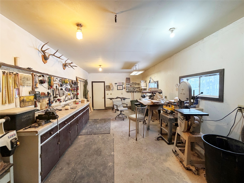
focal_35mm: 14
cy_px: 92
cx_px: 122
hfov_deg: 102.1
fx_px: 99
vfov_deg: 85.7
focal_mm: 2.22
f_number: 2.2
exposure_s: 1/60
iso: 200
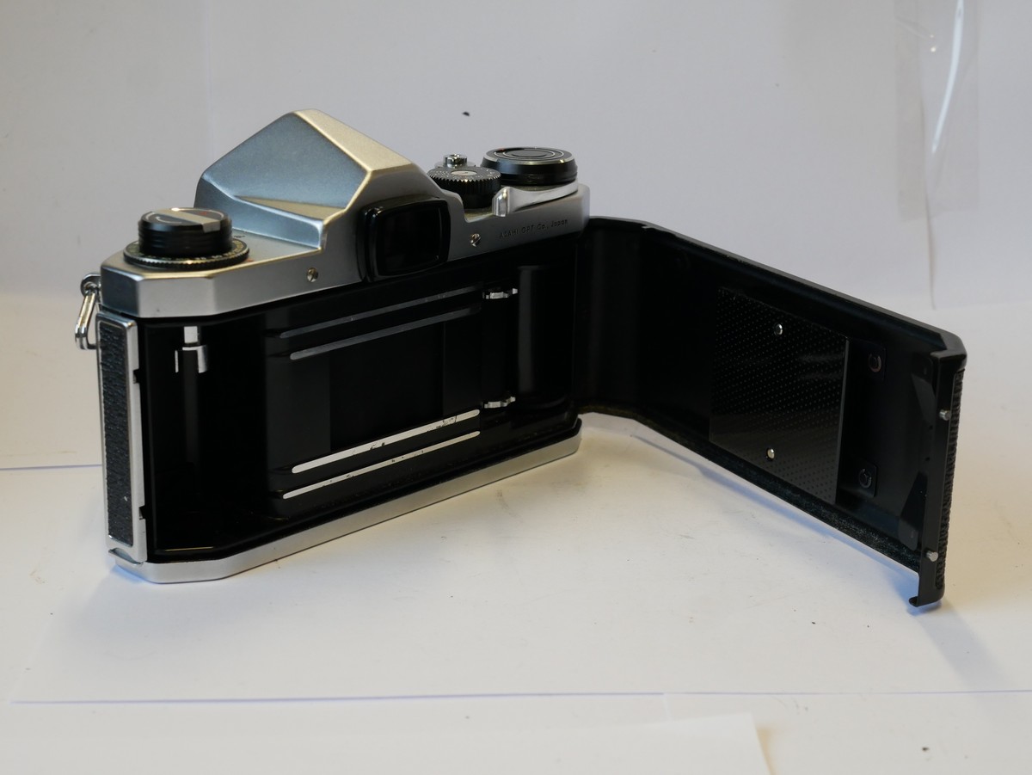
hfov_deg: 32.2
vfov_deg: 24.4
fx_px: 1789
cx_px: 516
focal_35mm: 60
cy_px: 388
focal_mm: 30
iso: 800
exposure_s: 1/60
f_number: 8
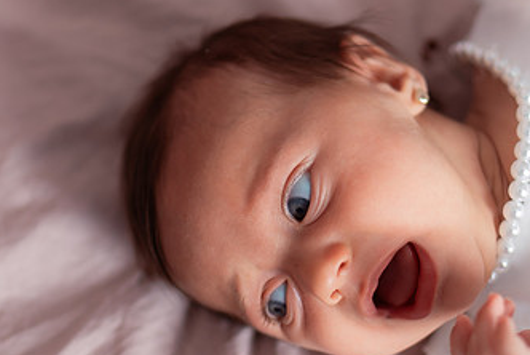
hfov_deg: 24.7
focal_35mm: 82
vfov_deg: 16.7
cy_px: 199
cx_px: 302
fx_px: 1208
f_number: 1.8
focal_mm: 35
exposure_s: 1/200
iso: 160
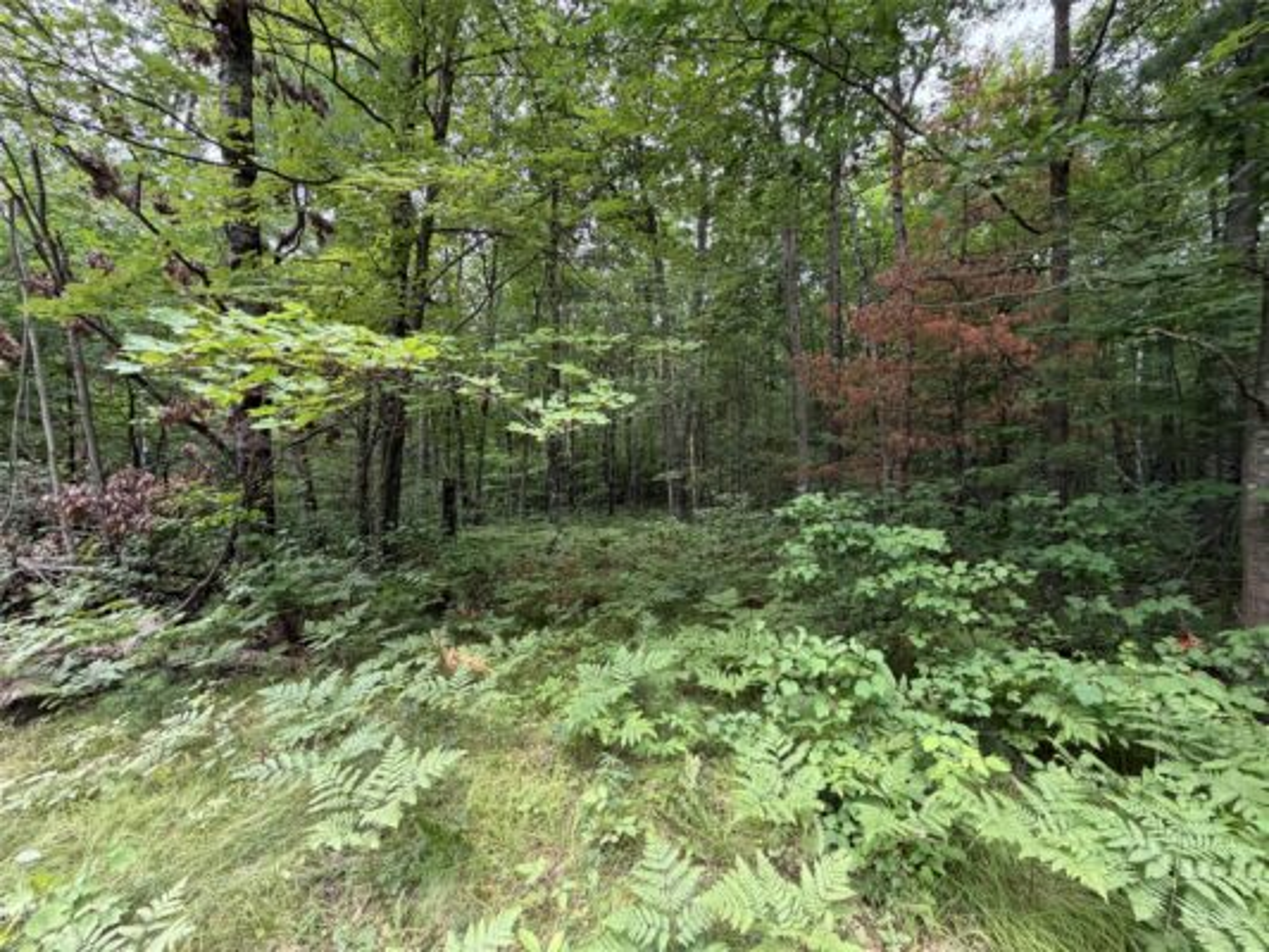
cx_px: 634
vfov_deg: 85.7
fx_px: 513
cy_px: 476
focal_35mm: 14
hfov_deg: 102.1
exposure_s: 1/121
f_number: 2.2
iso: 160
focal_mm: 2.22
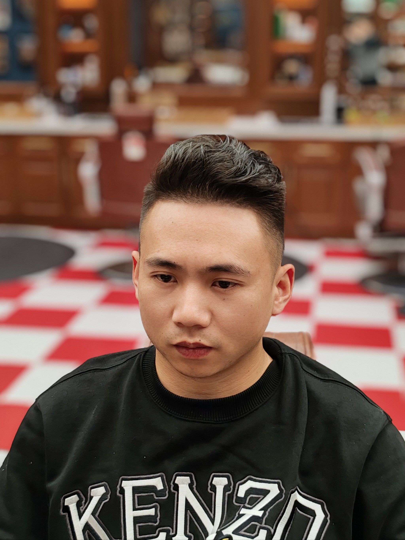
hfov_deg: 27.0
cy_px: 270
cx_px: 202
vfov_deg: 35.5
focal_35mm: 54
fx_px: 842
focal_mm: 6.12
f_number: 2.4
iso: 125
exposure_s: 1/100
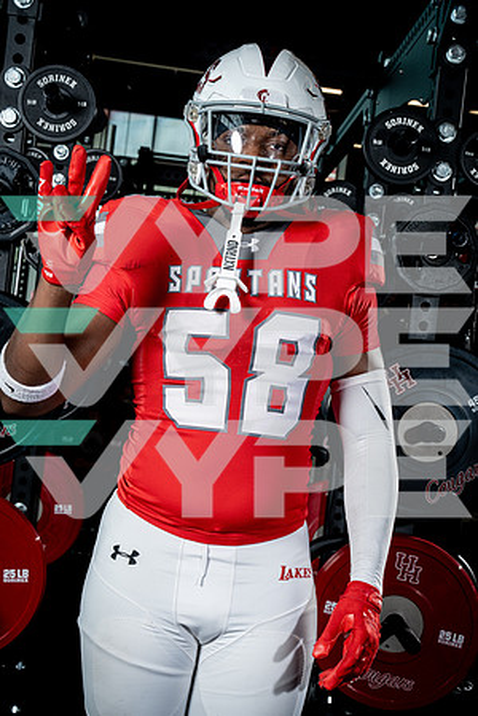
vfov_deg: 34.5
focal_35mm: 58
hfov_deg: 23.4
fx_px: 1155
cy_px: 358
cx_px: 239
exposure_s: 1/250
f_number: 9
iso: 640
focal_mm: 58
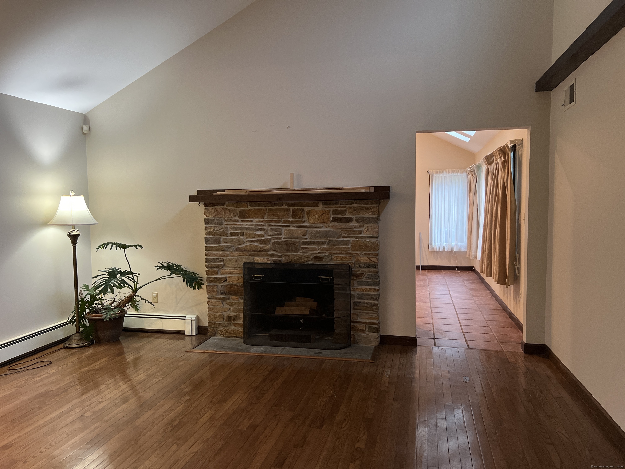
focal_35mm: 26
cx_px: 312
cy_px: 234
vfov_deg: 53.1
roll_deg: +0.9
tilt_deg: -3.6
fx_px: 469
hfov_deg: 67.3
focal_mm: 5.7
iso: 320
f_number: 1.5
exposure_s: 1/60
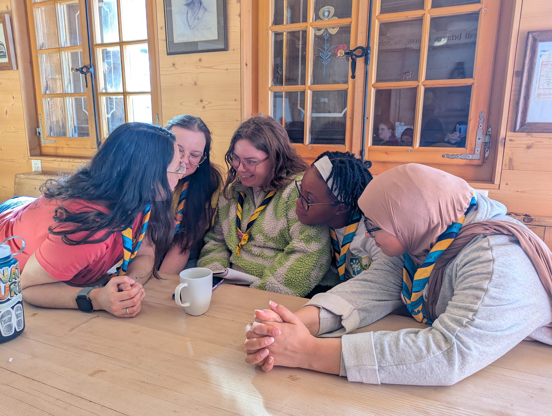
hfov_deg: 71.5
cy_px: 208
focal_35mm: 24
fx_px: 383
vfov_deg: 56.9
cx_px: 276
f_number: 1.85
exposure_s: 1/249
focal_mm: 6.81
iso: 214
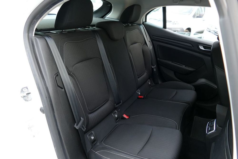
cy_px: 80
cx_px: 119
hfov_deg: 71.5
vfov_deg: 51.3
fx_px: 165
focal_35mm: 25
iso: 320
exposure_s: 1/60
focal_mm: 9.12
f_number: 2.8
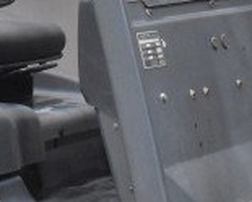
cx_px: 112
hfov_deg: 7.4
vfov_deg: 5.9
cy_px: 21
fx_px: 1954
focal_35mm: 262
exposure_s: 1/40
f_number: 4
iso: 1600
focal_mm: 24
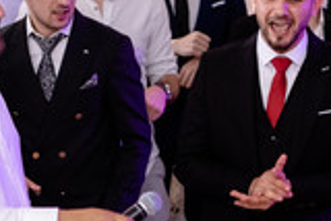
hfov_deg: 14.6
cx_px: 207
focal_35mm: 140
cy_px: 193
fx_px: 1288
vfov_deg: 9.8
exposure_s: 1/200
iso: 1000
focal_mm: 23
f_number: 2
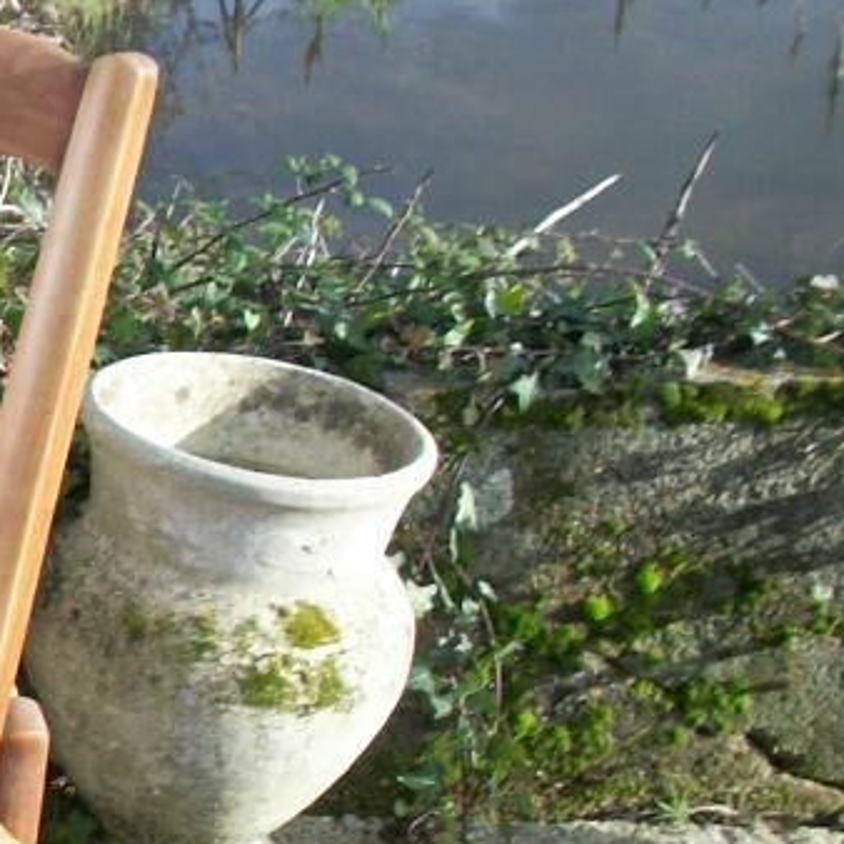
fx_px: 2952
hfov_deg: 14.6
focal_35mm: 107
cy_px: 794
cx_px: -604
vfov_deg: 16.0
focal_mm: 5.7
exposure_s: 1/60
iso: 80
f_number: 8.8
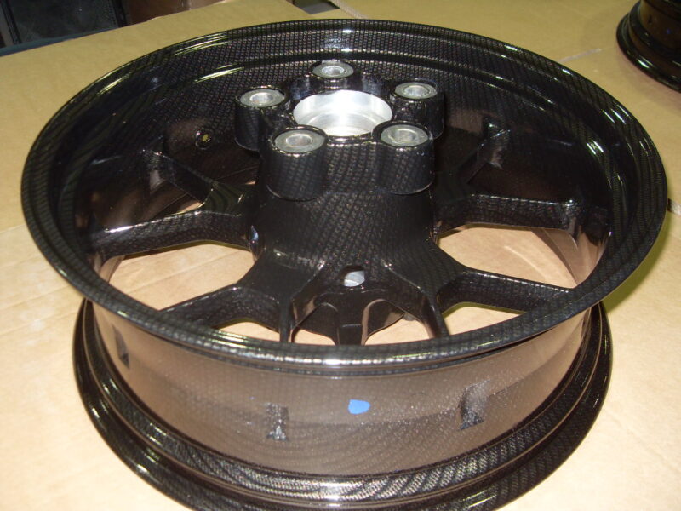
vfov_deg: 40.7
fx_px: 689
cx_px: 340
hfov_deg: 52.6
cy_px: 256
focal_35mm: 35
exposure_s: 1/45
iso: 100
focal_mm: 6.3
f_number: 2.8
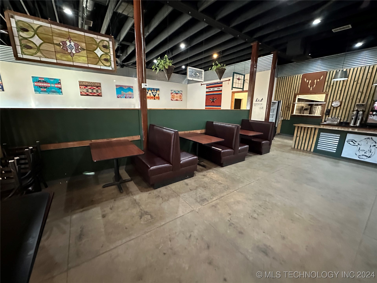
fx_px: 152
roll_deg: -1.0
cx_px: 188
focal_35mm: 14
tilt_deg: -13.4
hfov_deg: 102.1
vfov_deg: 85.7
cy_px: 142
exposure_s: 1/40
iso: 1250
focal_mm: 2.22
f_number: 2.2
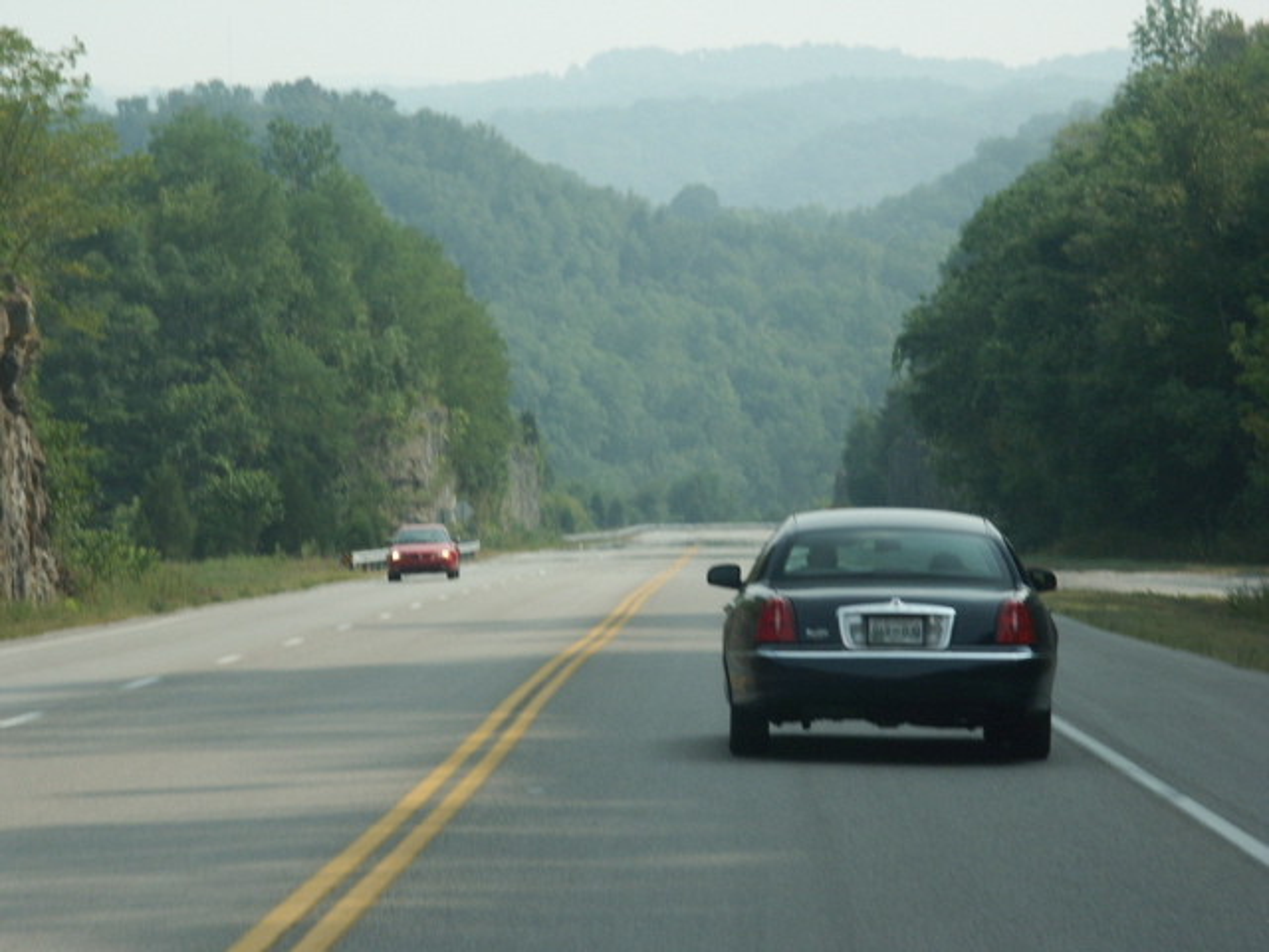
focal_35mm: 199
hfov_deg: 9.9
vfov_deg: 7.5
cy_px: 476
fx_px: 7295
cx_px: 634
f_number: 8
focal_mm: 50.48
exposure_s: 1/180
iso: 100
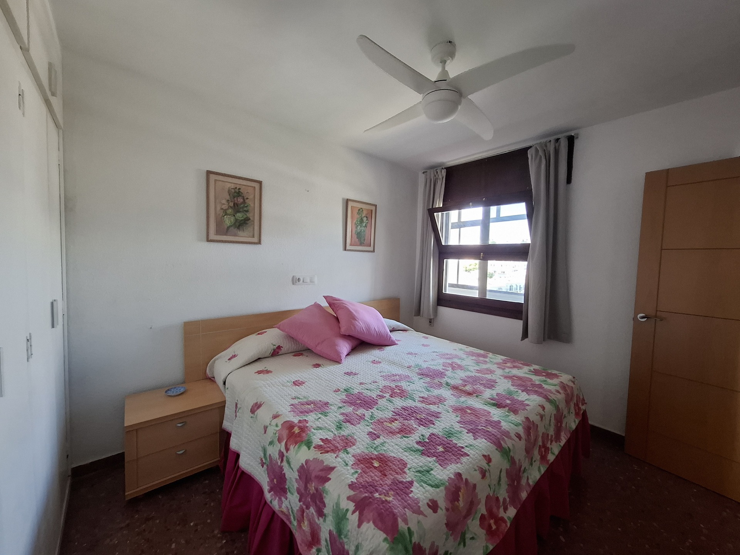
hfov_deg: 106.2
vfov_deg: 89.9
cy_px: 278
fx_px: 278
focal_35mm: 13
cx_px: 370
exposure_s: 1/33
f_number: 2.2
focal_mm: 1.74
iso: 160
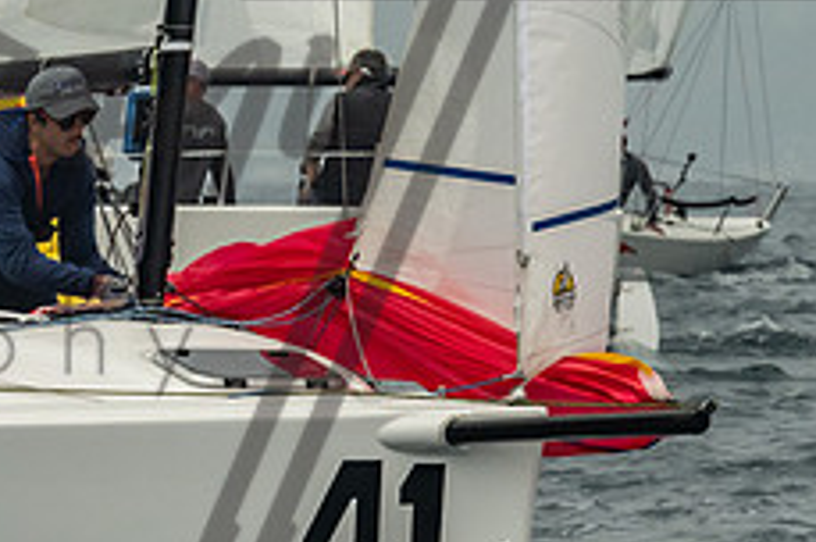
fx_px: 15754
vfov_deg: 2.0
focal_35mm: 696
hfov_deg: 3.0
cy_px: 34
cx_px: 92
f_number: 9
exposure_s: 1/3200
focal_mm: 185
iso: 800
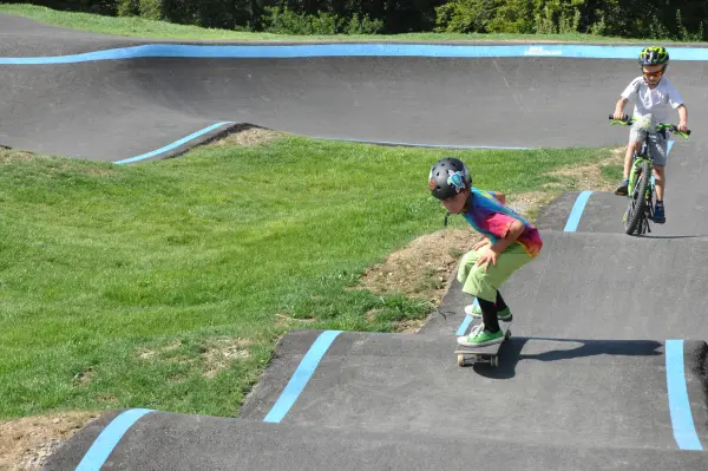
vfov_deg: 8.7
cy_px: 236
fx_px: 3095
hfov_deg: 13.1
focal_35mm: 158
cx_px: 354
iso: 800
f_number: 13
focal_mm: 105
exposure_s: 1/640
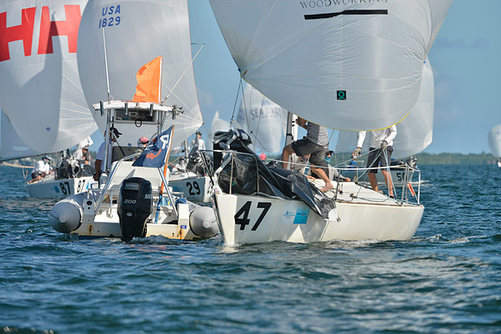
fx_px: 5011
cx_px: 250
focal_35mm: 360
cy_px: 167
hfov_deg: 5.7
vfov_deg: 3.8
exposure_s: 1/1250
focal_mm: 360
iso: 200
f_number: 6.3
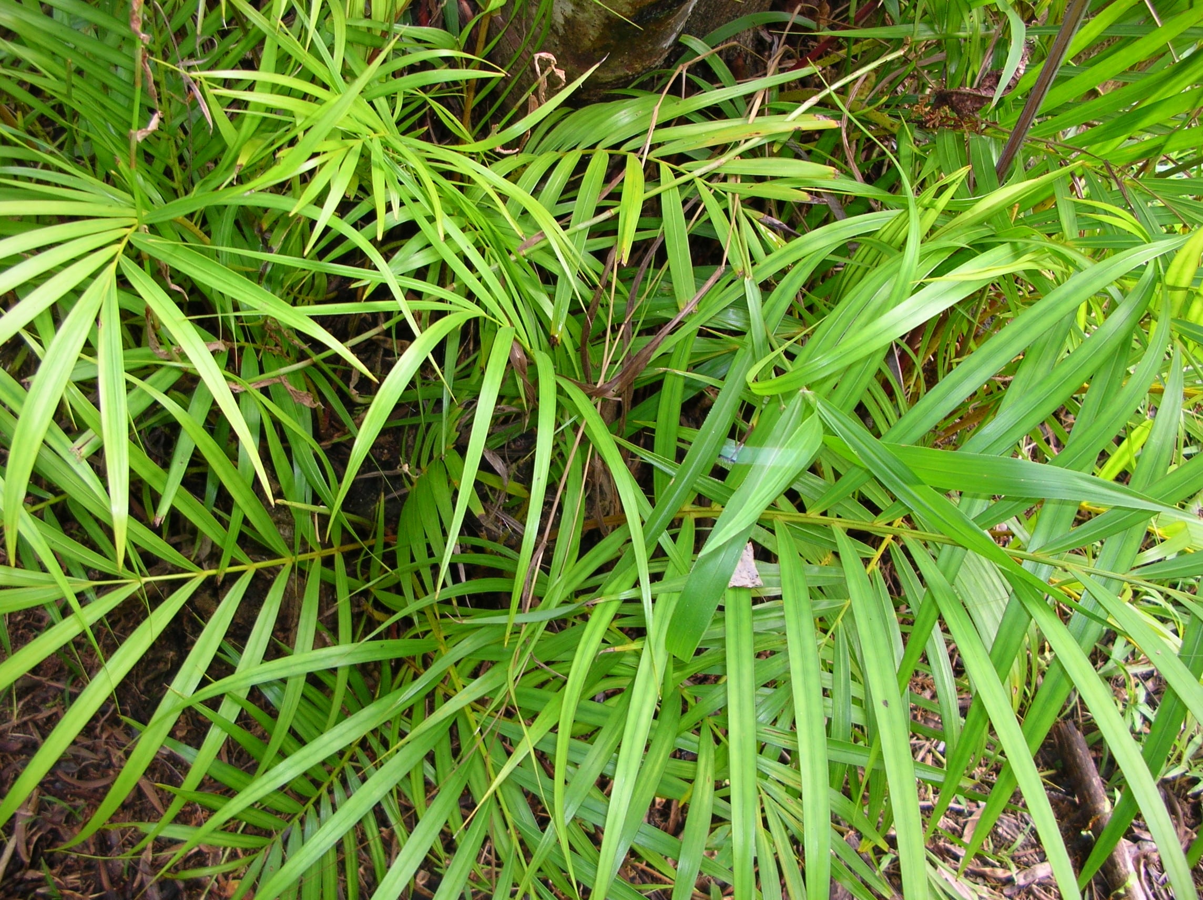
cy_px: 450
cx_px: 602
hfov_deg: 52.7
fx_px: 1215
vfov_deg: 40.6
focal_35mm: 35
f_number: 2.8
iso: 50
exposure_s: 1/30
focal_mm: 5.8
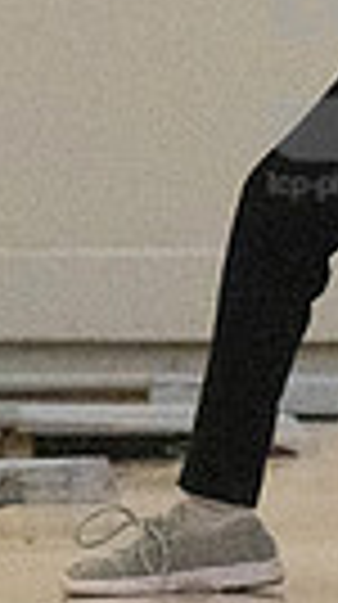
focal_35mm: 883
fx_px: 14122
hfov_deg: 1.4
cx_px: 406
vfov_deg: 2.4
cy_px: 40
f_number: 4
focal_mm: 130
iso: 10000
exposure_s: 1/1250
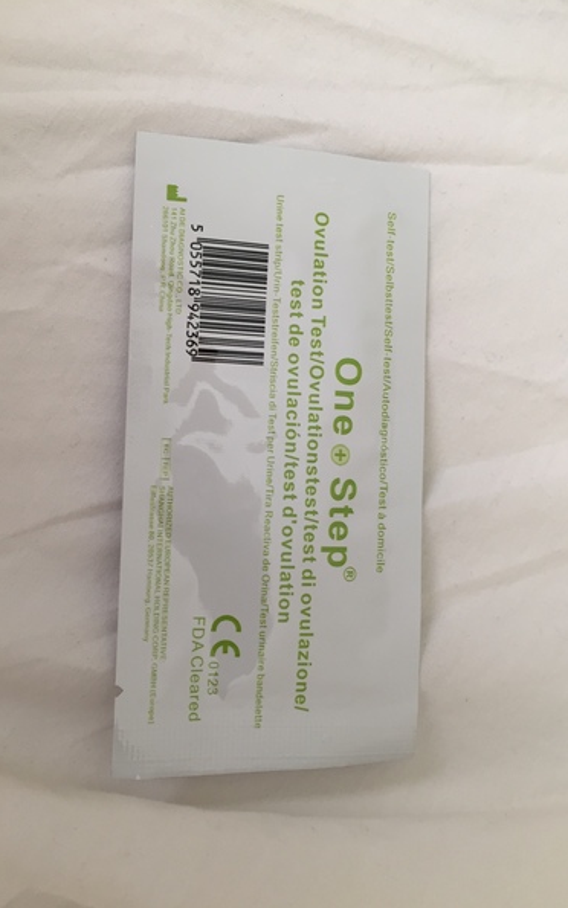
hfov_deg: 40.6
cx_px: 289
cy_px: 453
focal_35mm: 31
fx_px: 768
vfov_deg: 61.2
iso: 100
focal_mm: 4.15
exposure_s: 1/33
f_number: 2.2
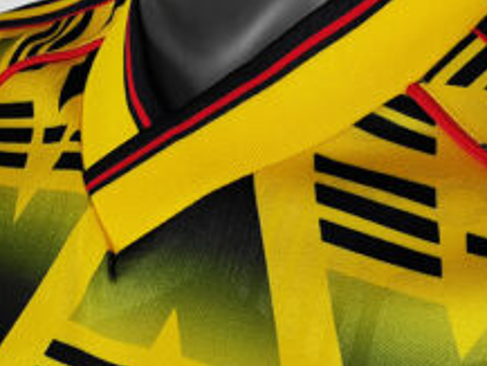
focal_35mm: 116
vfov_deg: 12.7
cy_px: 90
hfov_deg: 17.0
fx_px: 1633
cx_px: 256
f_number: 1.8
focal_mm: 5.58
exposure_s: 1/100
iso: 160
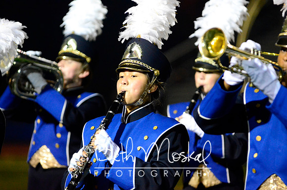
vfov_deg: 4.6
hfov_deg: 6.9
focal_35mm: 300
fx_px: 2386
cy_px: 95
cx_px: 144
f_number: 3.5
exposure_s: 1/800
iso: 6400
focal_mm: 200
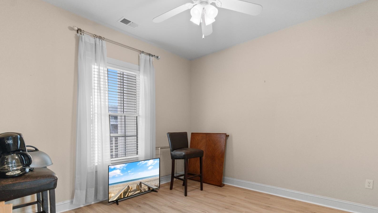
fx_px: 170
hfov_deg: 95.9
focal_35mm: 17
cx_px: 189
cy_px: 121
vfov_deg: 63.6
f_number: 4.8
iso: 100
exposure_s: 1.3
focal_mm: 11
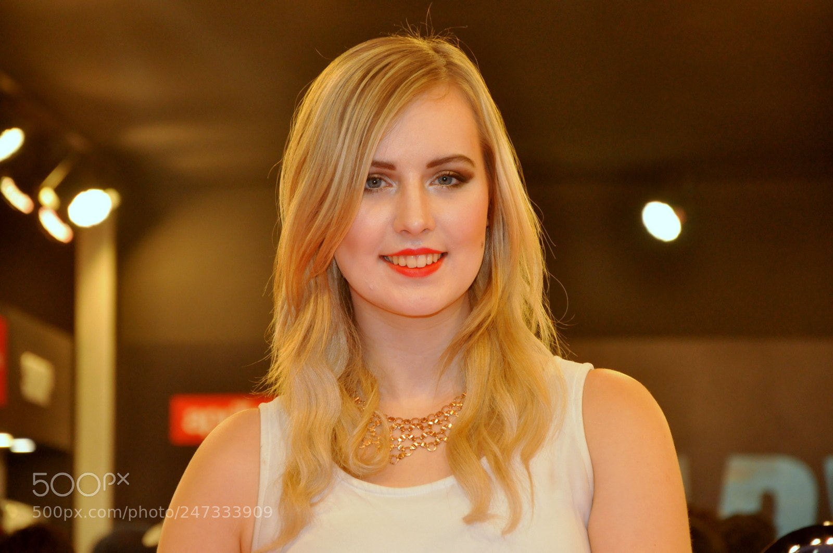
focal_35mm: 158
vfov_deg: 8.7
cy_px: 276
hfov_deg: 13.1
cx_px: 416
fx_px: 3640
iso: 800
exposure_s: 1/60
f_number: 5.6
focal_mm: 105
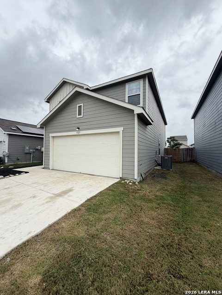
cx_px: 111
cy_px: 148
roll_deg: -0.5
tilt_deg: +1.5
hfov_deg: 85.7
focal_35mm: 14
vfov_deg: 102.1
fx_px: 120
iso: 32
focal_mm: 2.22
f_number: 2.2
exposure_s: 1/770
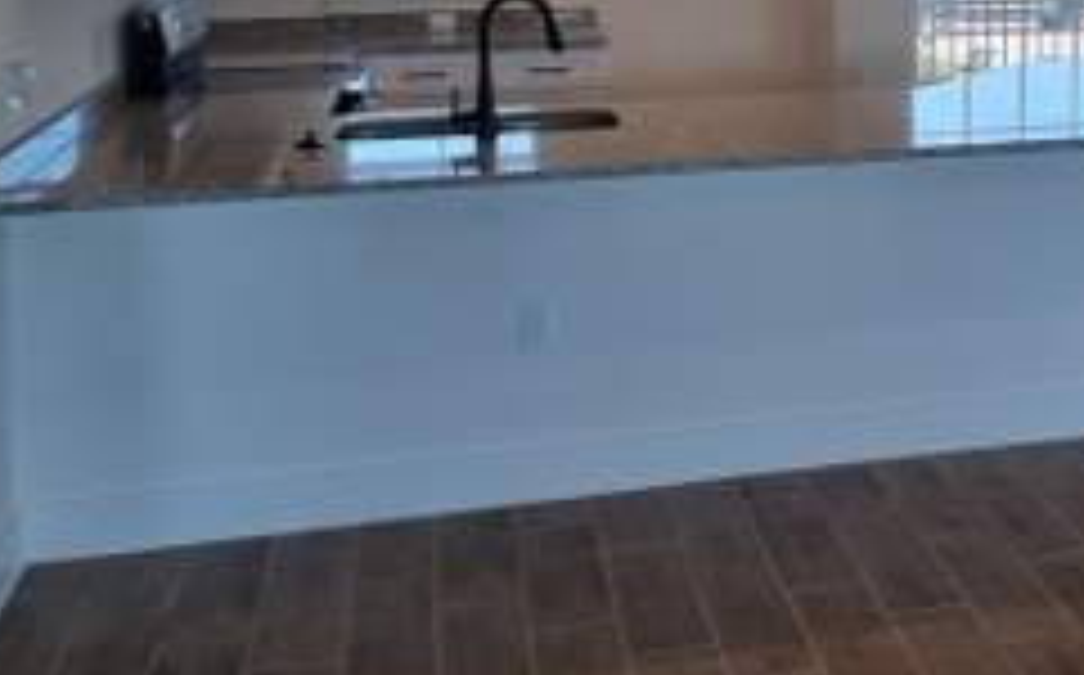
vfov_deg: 22.6
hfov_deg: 35.2
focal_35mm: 55
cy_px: 14
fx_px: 1623
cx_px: 936
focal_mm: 5.4
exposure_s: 1/157
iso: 50
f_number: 1.8
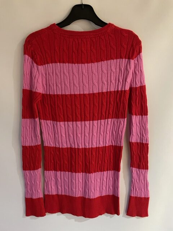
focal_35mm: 26
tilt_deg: -10.2
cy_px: 116
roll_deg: -0.8
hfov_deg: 53.1
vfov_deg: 67.3
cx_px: 86
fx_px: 173
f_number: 1.6
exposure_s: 1/33
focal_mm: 4.2
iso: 500
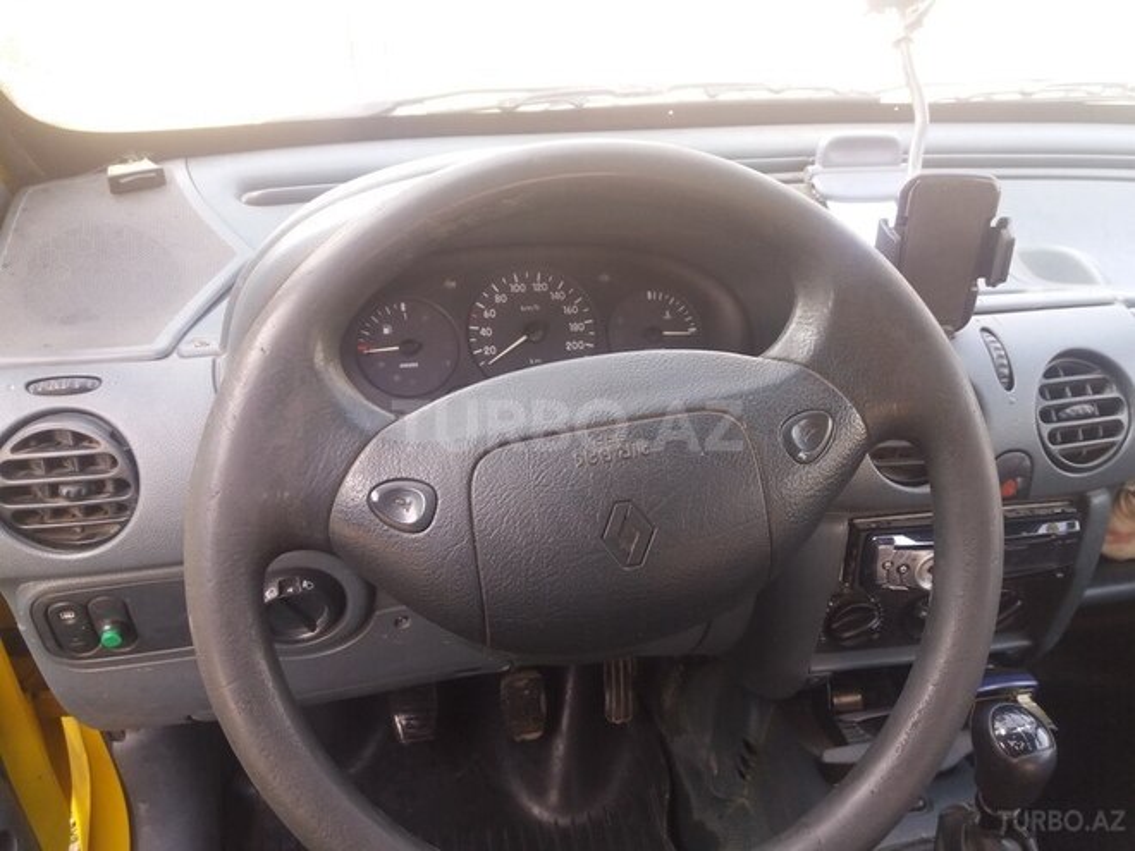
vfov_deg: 49.7
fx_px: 918
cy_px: 426
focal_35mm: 28
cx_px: 568
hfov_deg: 63.4
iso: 80
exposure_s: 1/33
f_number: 1.9
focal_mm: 3.7
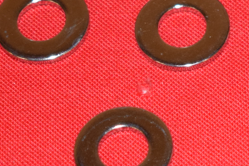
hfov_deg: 7.3
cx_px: 376
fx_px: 1909
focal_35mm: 276
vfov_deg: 5.0
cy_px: 30
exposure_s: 1/200
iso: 1250
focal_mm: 40
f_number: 5
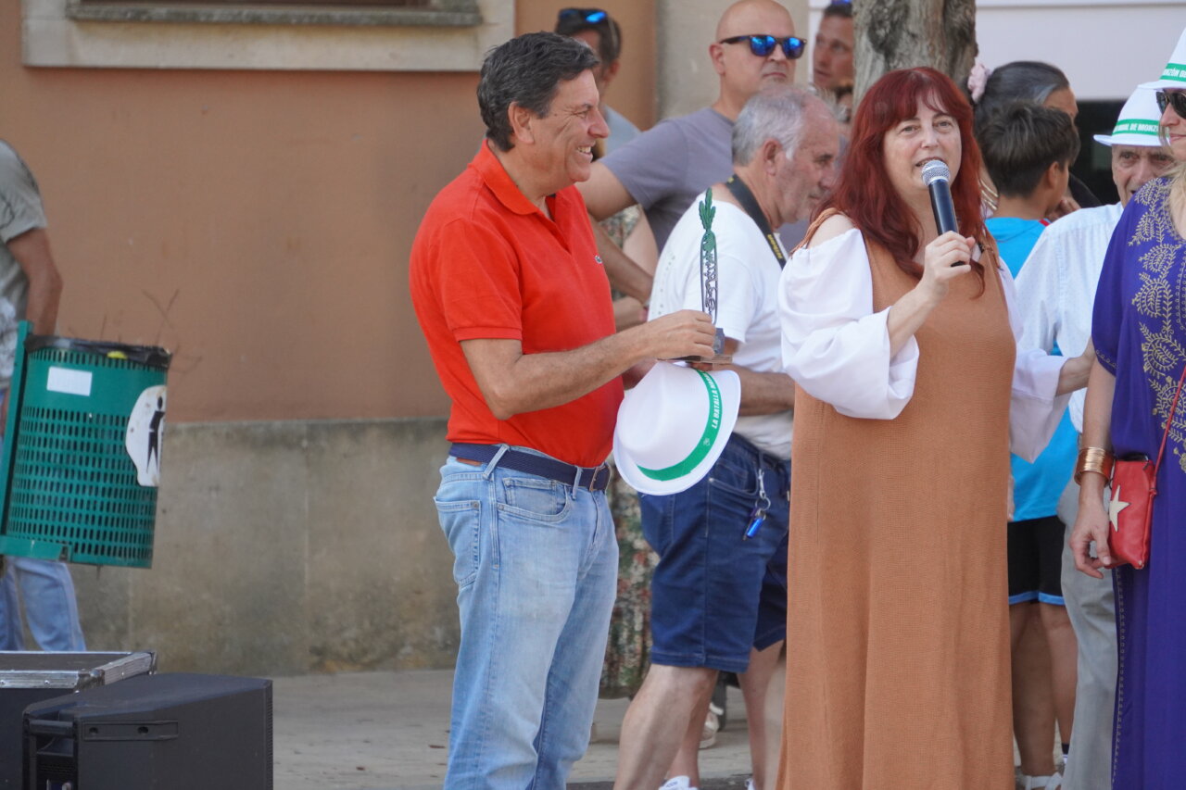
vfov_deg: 4.4
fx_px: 10375
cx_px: 593
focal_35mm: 315
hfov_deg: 6.5
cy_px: 395
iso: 1600
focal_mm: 210
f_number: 6.3
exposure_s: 1/400
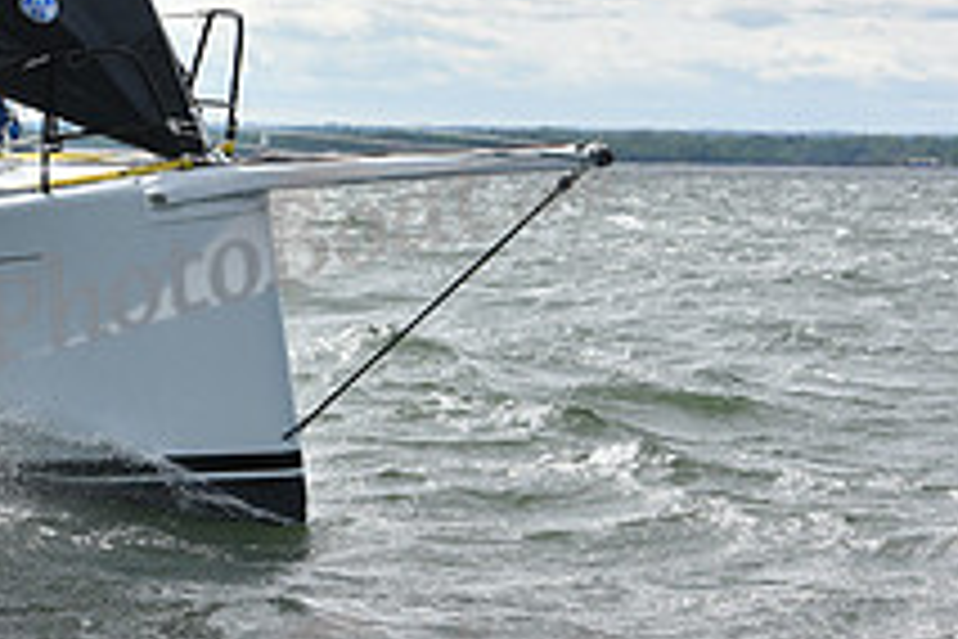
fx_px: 5641
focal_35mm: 212
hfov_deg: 9.5
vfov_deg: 6.5
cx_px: -252
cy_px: 79
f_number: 6.3
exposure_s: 1/1000
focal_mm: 78
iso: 320
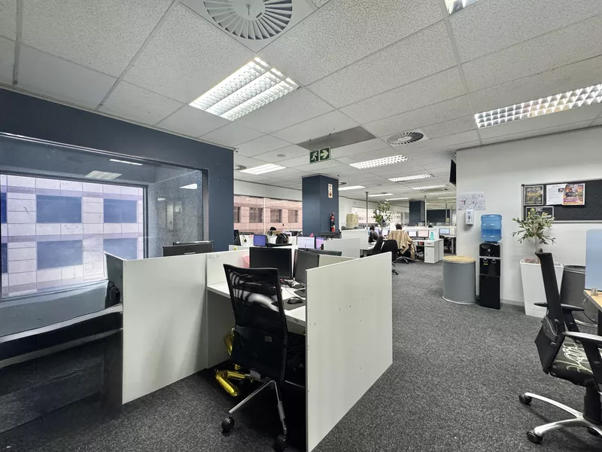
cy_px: 226
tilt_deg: -0.6
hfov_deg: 102.1
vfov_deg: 85.7
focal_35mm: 14
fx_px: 243
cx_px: 301
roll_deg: +0.7
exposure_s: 1/50
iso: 250
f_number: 2.2
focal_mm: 2.22
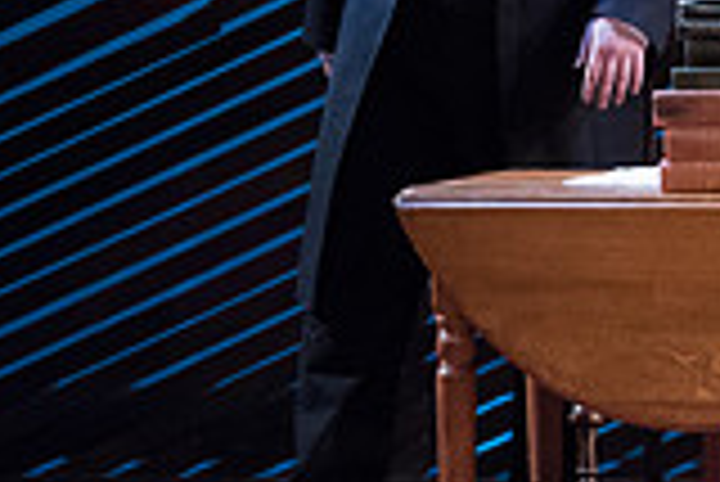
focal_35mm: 723
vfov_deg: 1.9
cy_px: -11
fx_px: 14473
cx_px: 1112
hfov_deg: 2.8
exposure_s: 1/320
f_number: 2.8
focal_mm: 200
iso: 5000
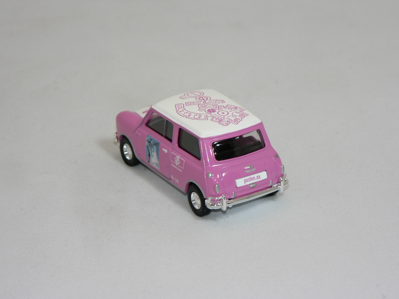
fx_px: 1372
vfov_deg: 12.5
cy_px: 150
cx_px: 200
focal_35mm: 119
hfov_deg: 16.6
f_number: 3.2
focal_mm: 19.9
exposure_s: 1/60
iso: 80
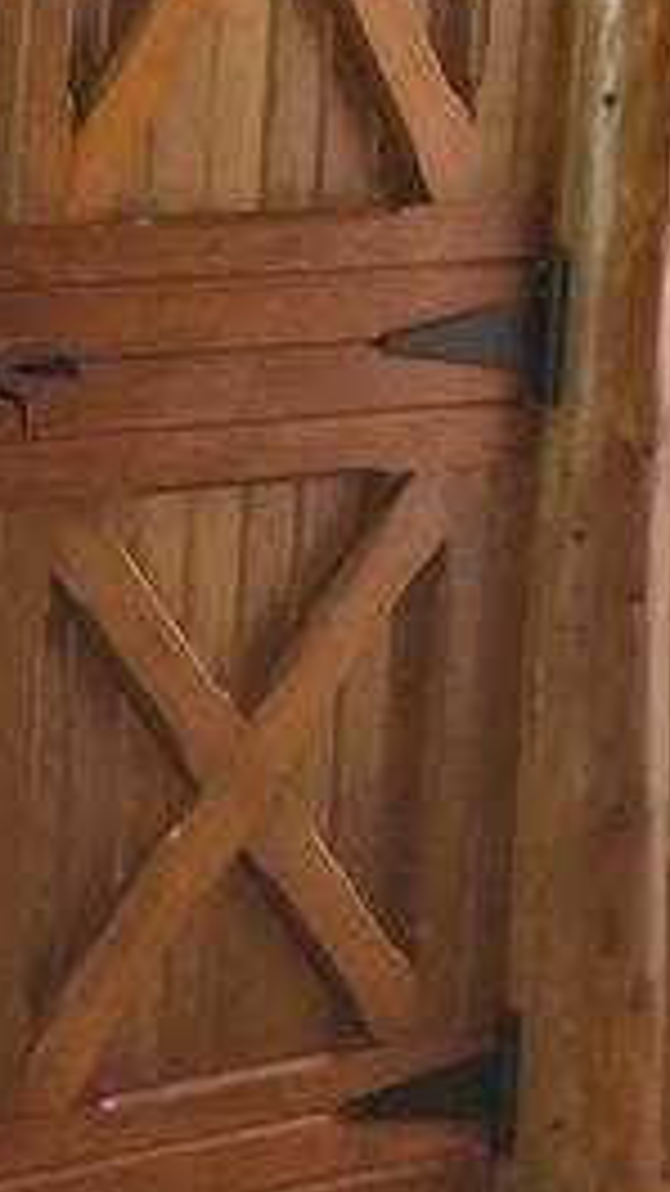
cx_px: -1102
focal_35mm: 97
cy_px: 225
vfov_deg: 21.7
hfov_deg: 10.3
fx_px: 3065
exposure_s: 1/12
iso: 250
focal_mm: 5.4
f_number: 1.8
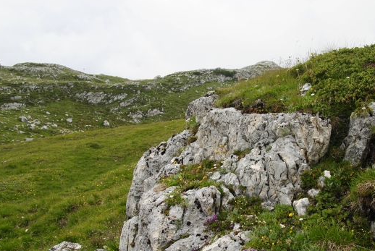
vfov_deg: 26.4
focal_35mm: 51
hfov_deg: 38.3
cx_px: 258
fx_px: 532
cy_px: 166
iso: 200
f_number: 7.1
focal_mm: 22
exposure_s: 1/200
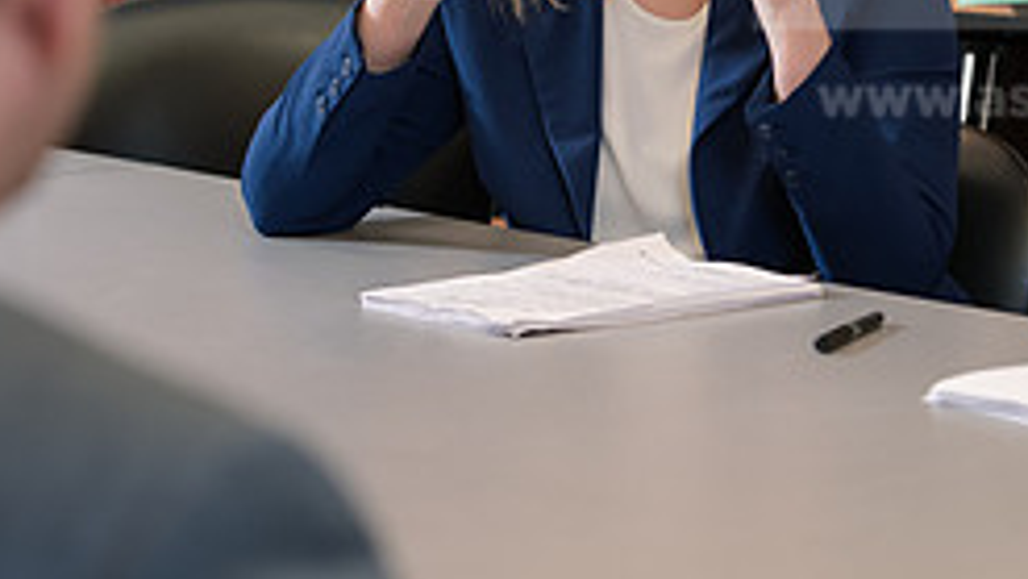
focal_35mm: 197
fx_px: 5370
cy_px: 185
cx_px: 628
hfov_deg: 10.9
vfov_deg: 6.2
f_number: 3.5
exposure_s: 1/160
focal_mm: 80
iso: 1000
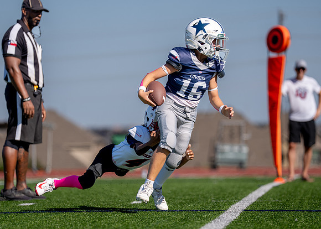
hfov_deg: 7.9
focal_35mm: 255
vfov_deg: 5.6
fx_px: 2323
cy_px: 126
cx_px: 156
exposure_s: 1/4000
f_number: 2.8
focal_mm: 200
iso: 160
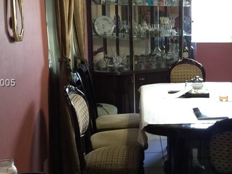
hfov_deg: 29.8
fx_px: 415
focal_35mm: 62
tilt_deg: -8.8
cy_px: 83
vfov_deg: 23.6
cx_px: 213
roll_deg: -0.2
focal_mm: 4.15
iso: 100
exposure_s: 1/15
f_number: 2.2
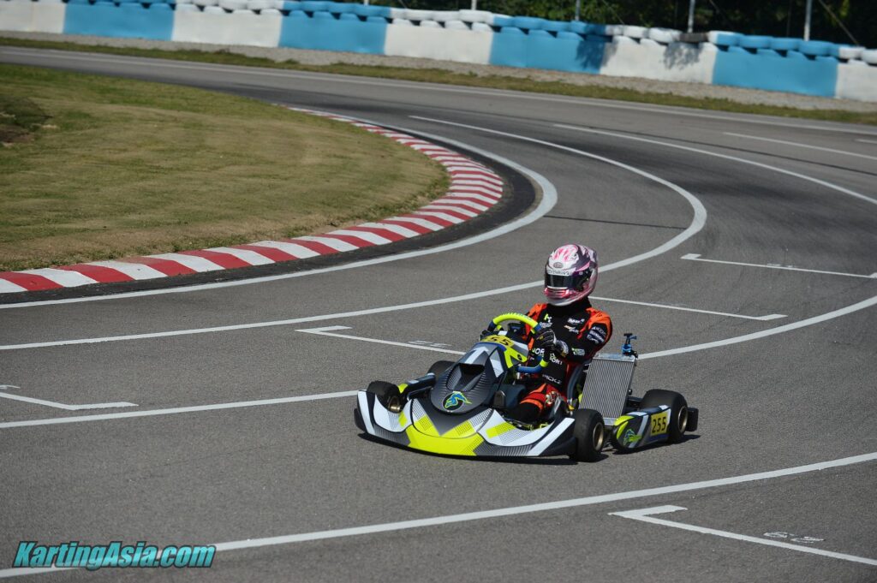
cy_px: 292
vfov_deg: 8.8
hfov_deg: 13.3
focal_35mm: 155
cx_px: 438
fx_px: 3773
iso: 220
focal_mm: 155
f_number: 3.5
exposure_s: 1/8000
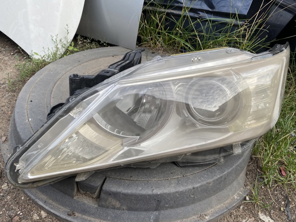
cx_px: 148
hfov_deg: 67.3
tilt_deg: -38.6
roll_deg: -7.8
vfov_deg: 53.0
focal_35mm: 26
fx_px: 222
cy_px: 111
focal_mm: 4.25
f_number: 1.8
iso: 32
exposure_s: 1/287
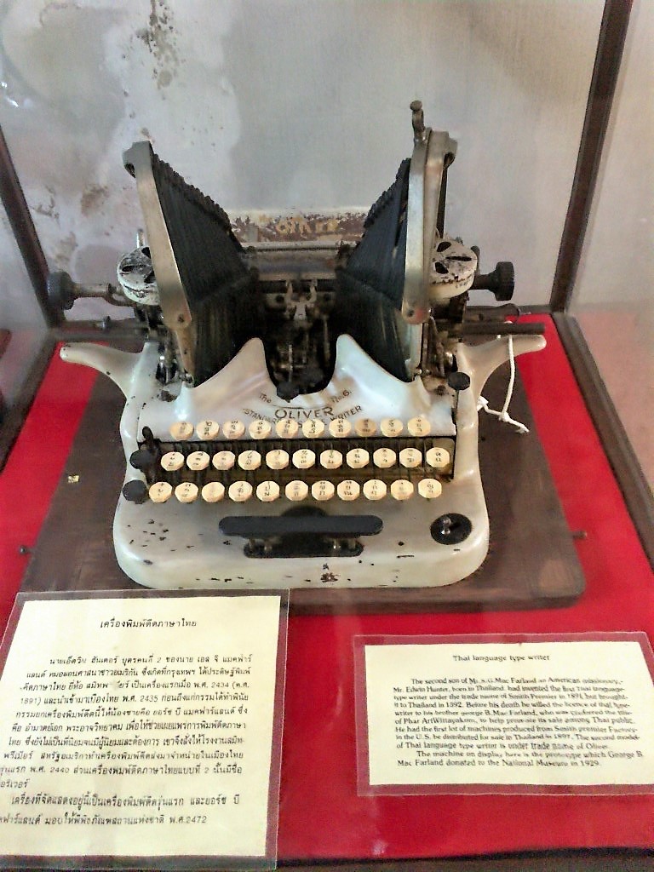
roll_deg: +2.6
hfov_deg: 48.2
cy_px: 436
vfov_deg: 61.7
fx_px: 731
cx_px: 327
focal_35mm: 29
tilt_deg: -42.0
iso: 1600
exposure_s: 1/30
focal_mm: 4.15
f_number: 2.2
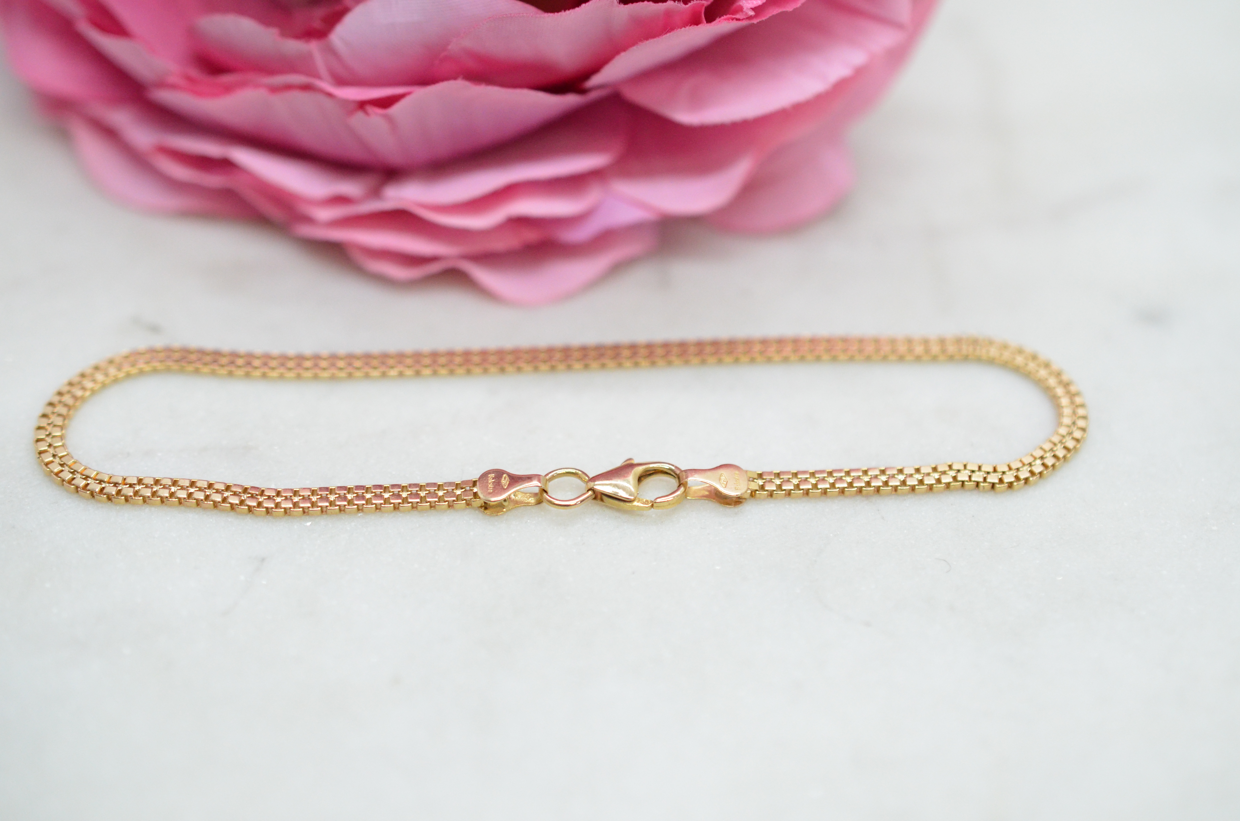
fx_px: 2062
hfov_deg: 33.5
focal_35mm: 60
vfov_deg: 22.5
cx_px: 620
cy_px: 410
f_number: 4
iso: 2500
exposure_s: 1/1600
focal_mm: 40
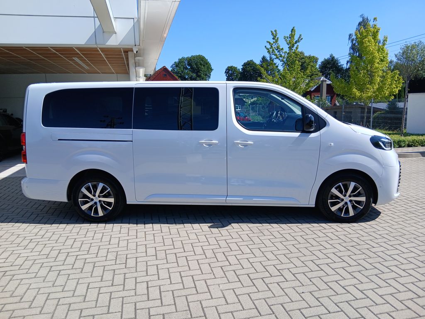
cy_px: 160
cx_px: 212
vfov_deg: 53.1
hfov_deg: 67.3
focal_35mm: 26
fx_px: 319
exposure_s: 1/431
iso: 20
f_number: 1.8
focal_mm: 3.98
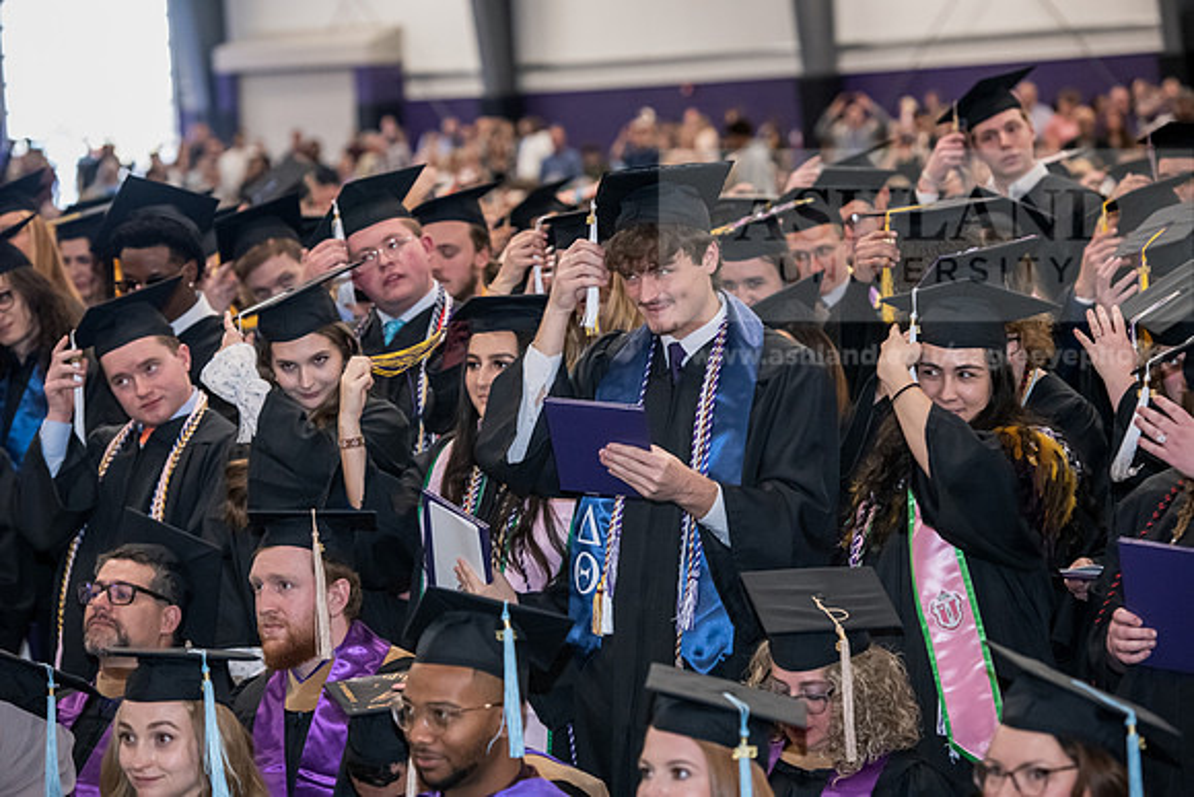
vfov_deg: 11.0
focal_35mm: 125
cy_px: 398
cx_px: 597
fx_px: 4147
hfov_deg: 16.4
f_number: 4.5
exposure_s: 1/200
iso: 4000
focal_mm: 125
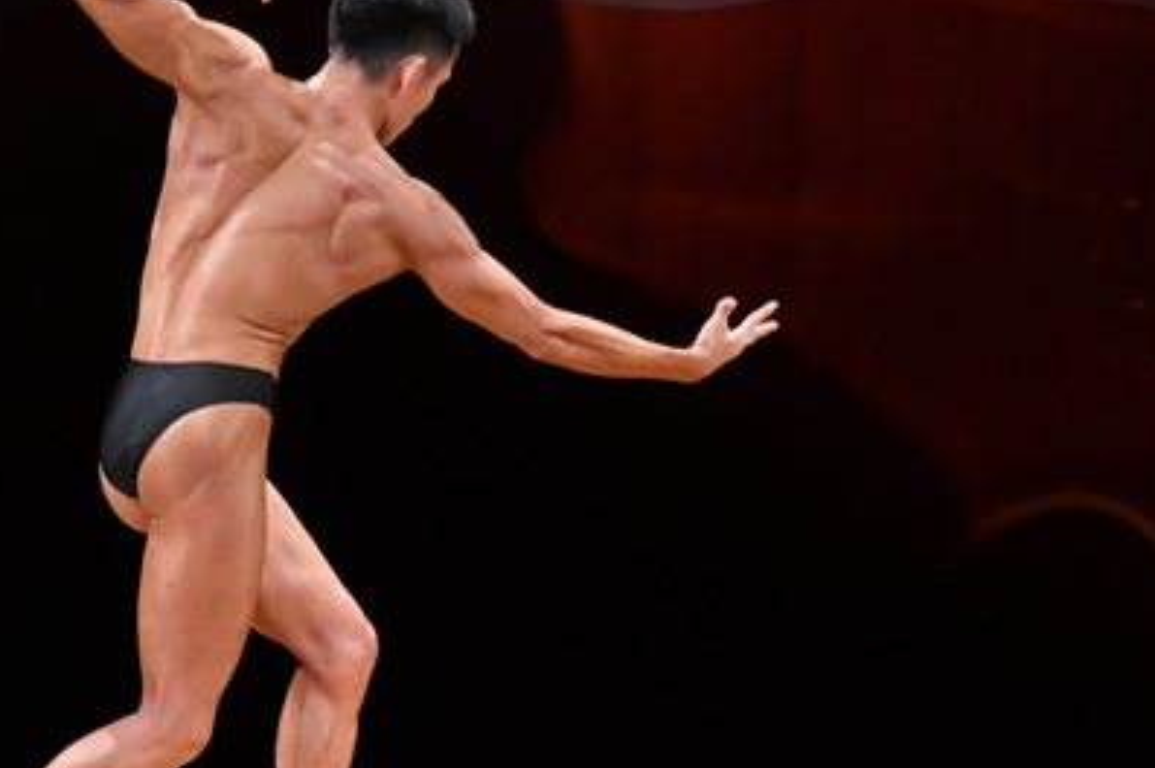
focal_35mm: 424
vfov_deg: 3.2
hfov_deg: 4.9
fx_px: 13592
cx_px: 129
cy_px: 407
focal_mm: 145
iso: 3200
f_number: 5.6
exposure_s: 1/400
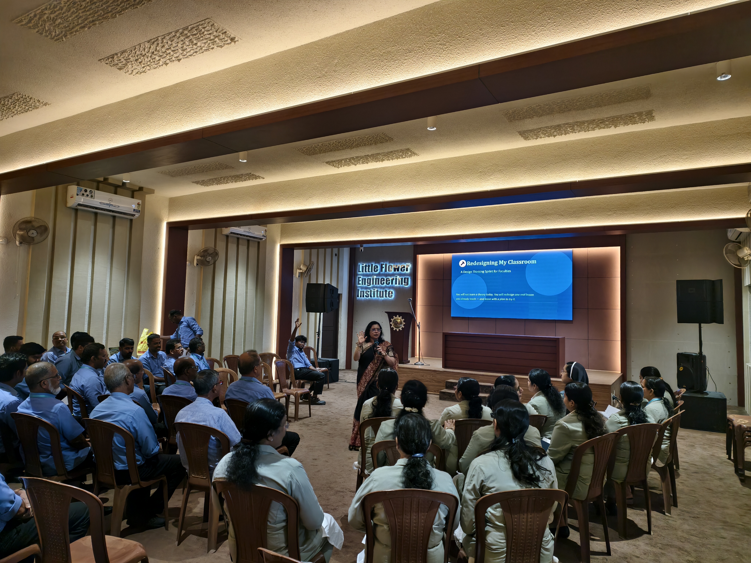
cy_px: 282
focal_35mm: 23
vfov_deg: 58.9
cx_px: 376
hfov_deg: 73.9
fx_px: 499
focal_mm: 6.54
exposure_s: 1/100
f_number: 1.57
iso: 215
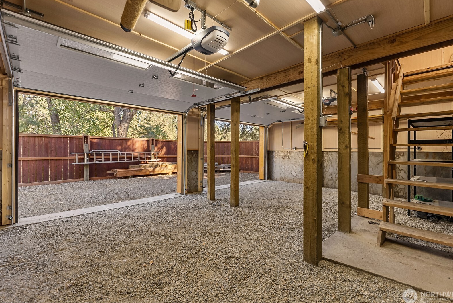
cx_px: 230
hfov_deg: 100.3
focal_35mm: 15
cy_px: 145
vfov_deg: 77.4
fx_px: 189
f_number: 2.8
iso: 400
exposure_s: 1/15
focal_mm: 14
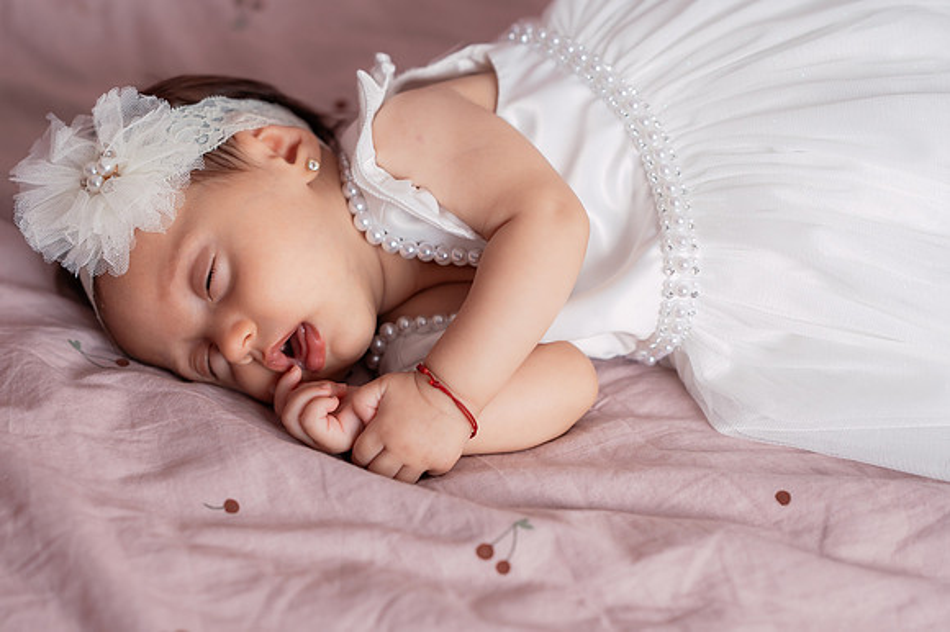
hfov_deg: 19.7
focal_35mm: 104
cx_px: 379
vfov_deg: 13.2
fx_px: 2735
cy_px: 386
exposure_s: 1/250
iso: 320
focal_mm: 85
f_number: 2.5
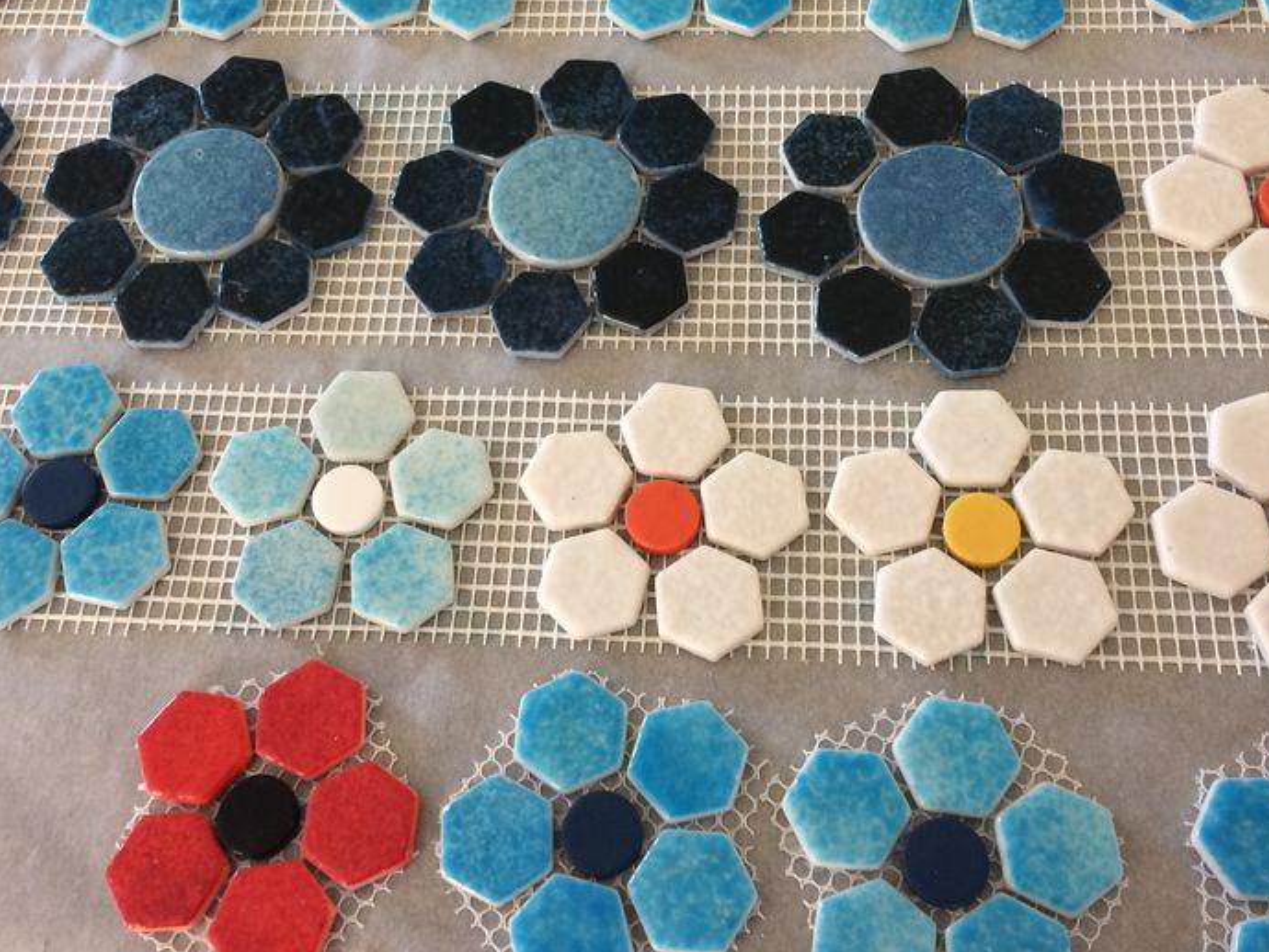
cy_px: 351
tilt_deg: -61.2
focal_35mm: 42
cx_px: 623
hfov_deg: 44.8
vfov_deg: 34.2
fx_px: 1540
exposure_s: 1/33
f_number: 2.2
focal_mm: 4.15
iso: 64
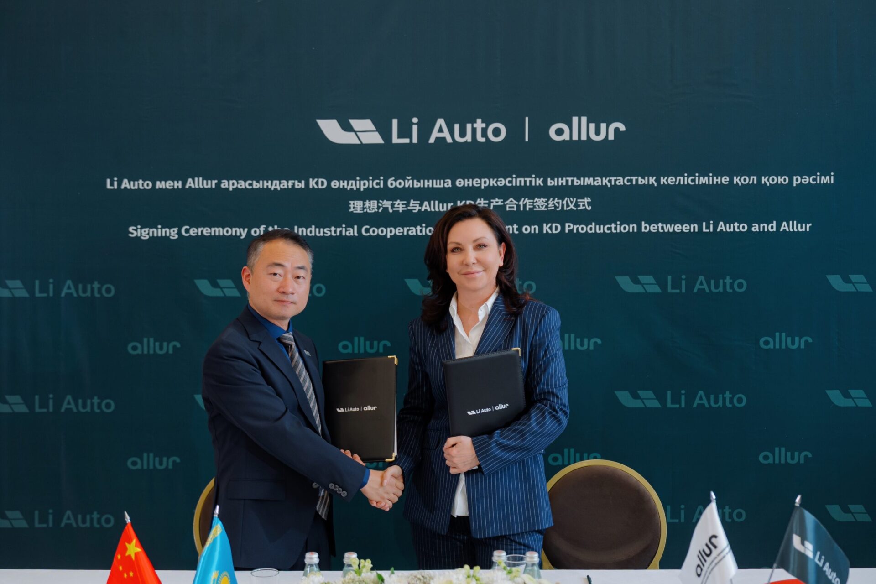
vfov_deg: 29.9
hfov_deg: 43.6
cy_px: 292
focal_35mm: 45
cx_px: 438
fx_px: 1095
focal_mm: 45
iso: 400
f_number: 2.8
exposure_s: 1/200
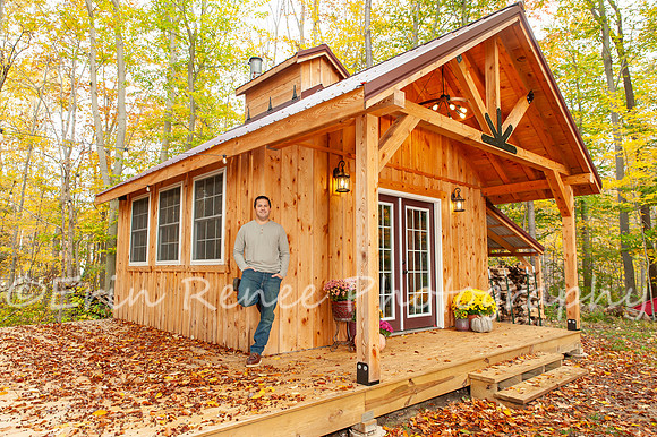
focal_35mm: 24
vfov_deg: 53.1
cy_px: 218
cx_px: 328
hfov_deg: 73.8
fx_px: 438
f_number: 6.3
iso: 500
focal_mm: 24
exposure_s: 1/160
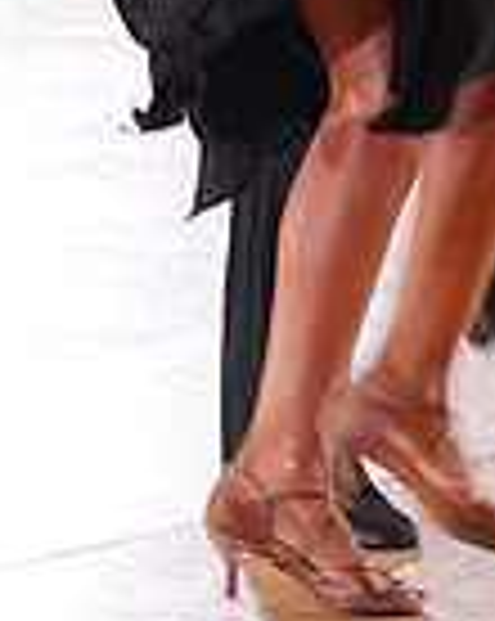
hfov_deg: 3.8
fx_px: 7470
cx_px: 574
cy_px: -207
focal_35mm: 407
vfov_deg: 4.7
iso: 1600
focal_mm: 103
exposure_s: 1/160
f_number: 4.5
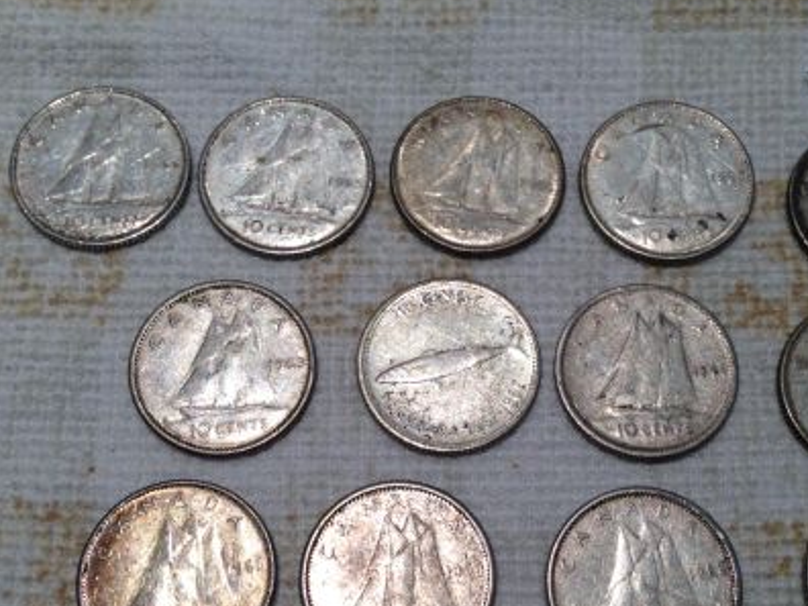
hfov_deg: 38.1
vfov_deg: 29.0
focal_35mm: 50
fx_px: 1167
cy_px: 361
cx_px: 465
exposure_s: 1/60
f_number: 2.4
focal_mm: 4.13
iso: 64
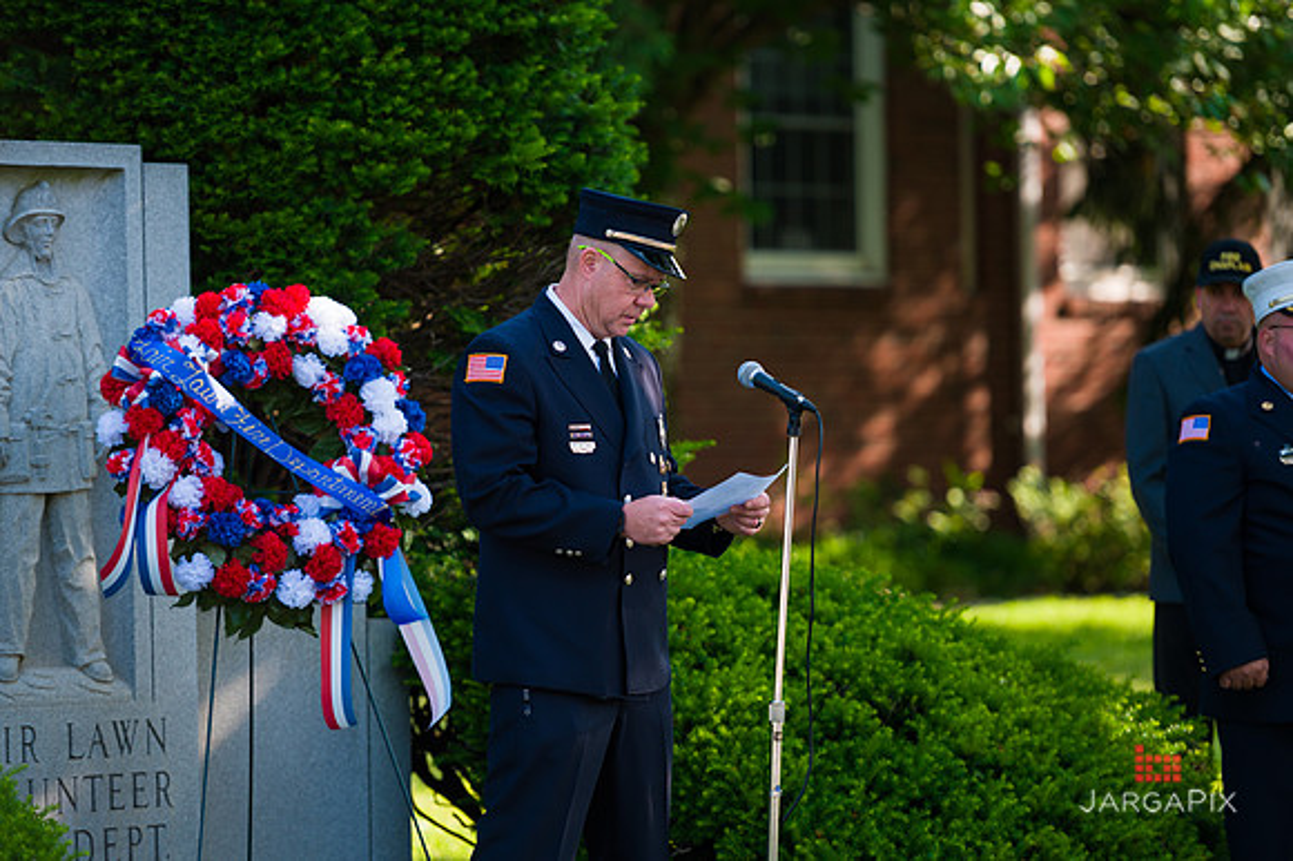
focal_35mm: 180
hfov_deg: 11.4
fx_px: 6461
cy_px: 430
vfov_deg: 7.6
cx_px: 646
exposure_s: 1/640
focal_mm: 180
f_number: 3.2
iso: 200
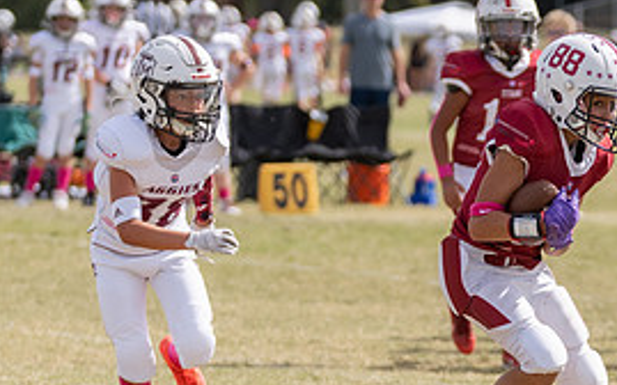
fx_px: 7834
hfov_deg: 4.5
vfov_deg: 2.8
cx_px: 660
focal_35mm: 466
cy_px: 334
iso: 125
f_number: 3.2
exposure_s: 1/2000
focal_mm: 123
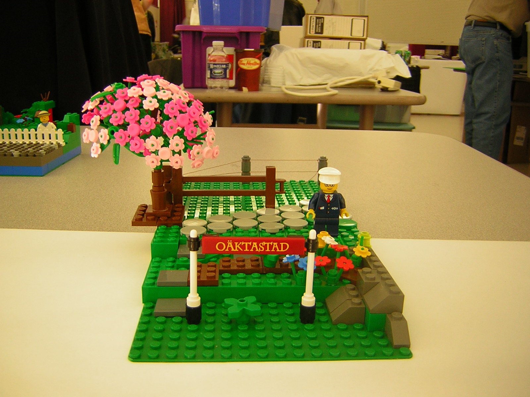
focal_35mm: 36
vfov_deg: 39.7
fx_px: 551
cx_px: 265
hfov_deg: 51.4
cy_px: 198
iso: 50
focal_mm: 4.7
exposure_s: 1/12
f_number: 2.6
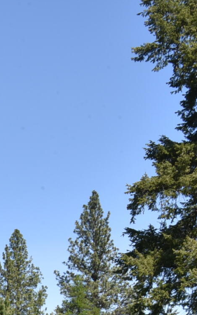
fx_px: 842
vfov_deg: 19.4
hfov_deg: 10.9
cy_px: 419
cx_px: -309
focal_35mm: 98
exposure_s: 1/50
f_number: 22
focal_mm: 24
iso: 200
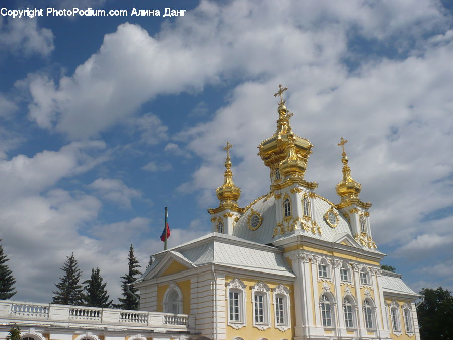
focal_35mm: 35
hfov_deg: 52.6
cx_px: 226
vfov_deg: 40.7
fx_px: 458
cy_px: 170
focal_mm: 5.8
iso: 100
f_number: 8
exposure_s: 1/320
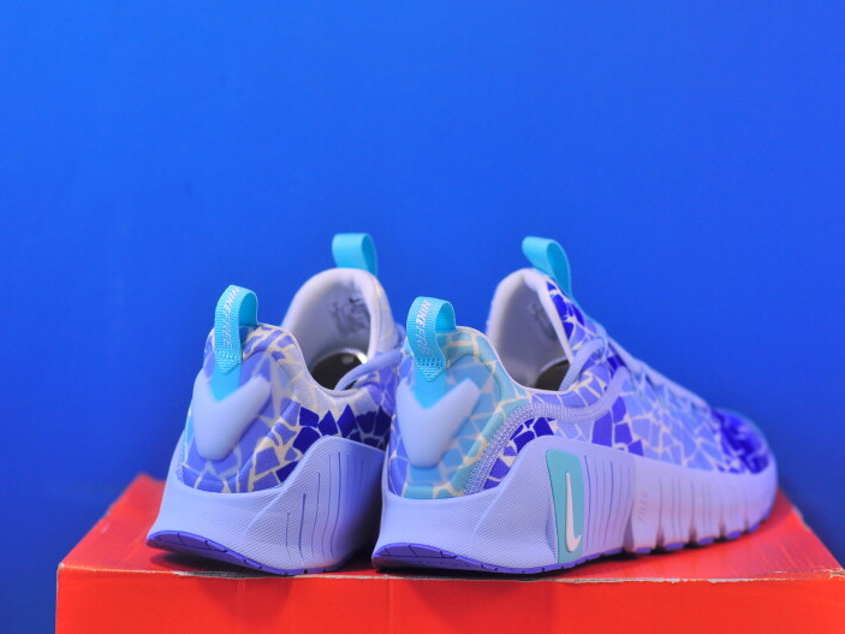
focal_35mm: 82
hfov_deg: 23.8
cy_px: 317
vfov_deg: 18.0
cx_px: 440
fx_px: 2001
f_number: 2.8
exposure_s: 1/320
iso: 250
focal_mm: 50
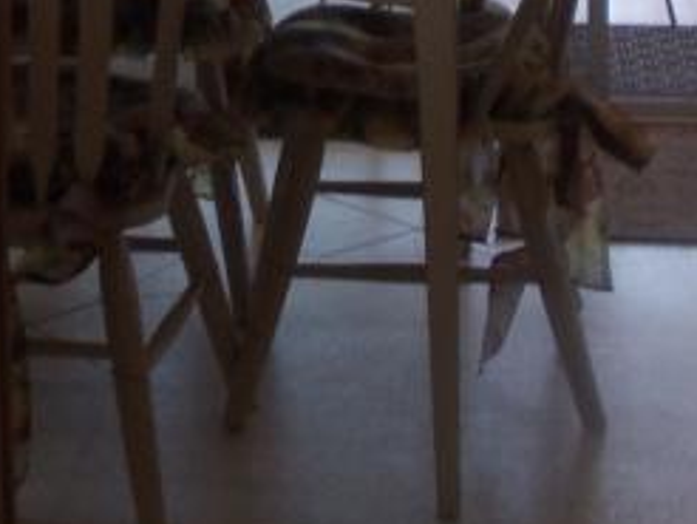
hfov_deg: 10.6
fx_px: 3688
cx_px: -133
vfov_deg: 7.9
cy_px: -388
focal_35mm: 183
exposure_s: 1/100
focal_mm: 6
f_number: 3.5
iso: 100
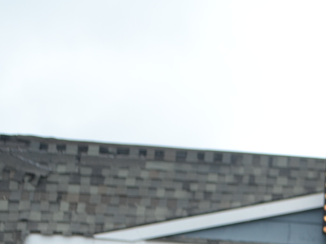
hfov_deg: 14.3
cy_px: 387
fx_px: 1215
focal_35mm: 129
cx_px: 490
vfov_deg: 11.0
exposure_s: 1/160
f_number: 6.3
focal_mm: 22
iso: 100
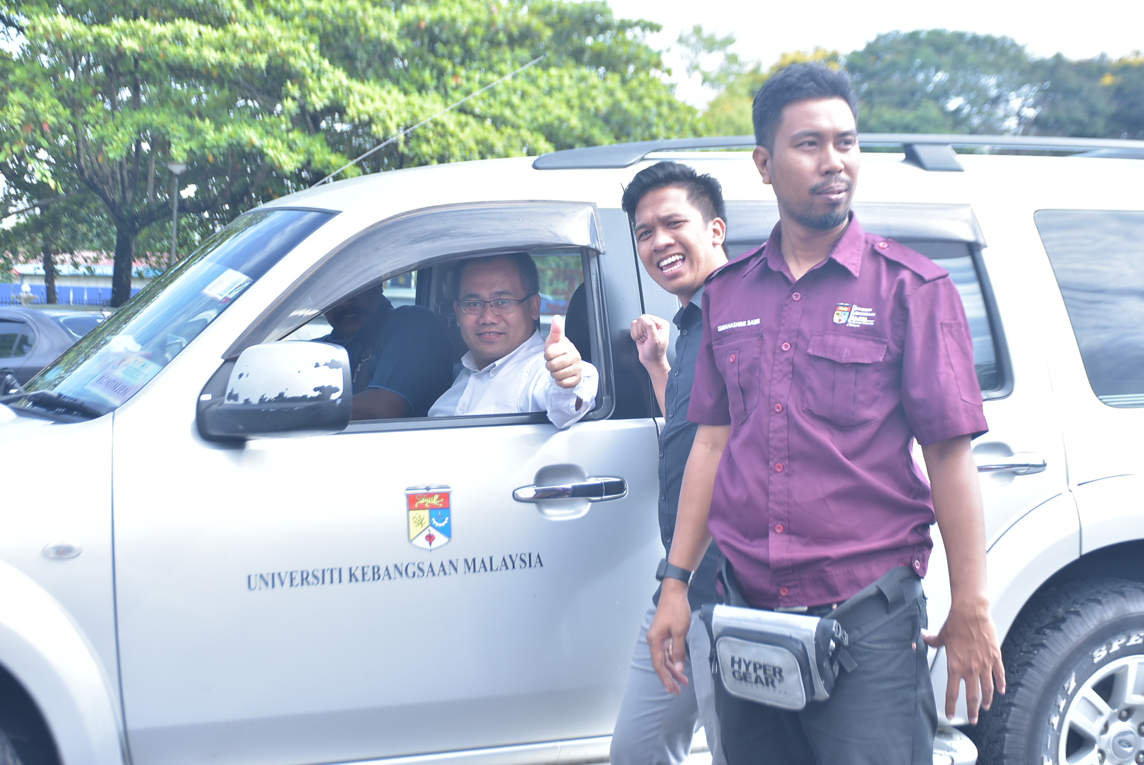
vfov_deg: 22.7
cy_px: 382
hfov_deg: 33.4
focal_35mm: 60
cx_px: 572
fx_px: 1908
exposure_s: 1/160
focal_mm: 40
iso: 160
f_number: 4.5
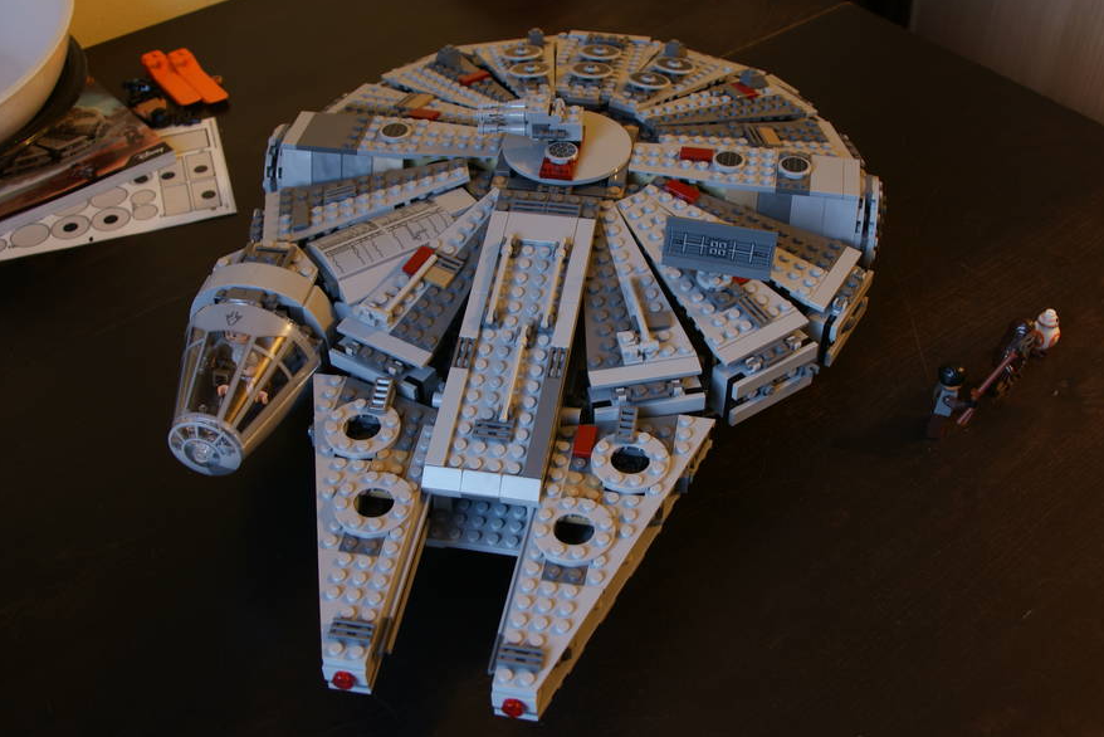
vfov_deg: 33.4
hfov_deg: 48.4
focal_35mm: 40
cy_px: 374
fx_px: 1227
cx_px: 561
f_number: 8
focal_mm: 26
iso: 100
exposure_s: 1
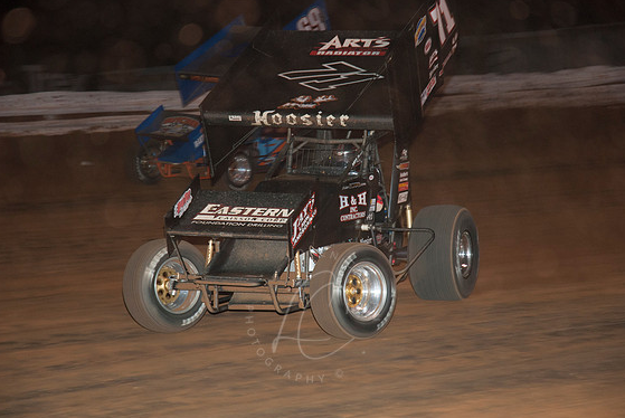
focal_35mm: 109
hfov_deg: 18.7
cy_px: 211
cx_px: 312
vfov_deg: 12.6
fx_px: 1894
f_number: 4.5
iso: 200
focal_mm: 70
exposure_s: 1/160
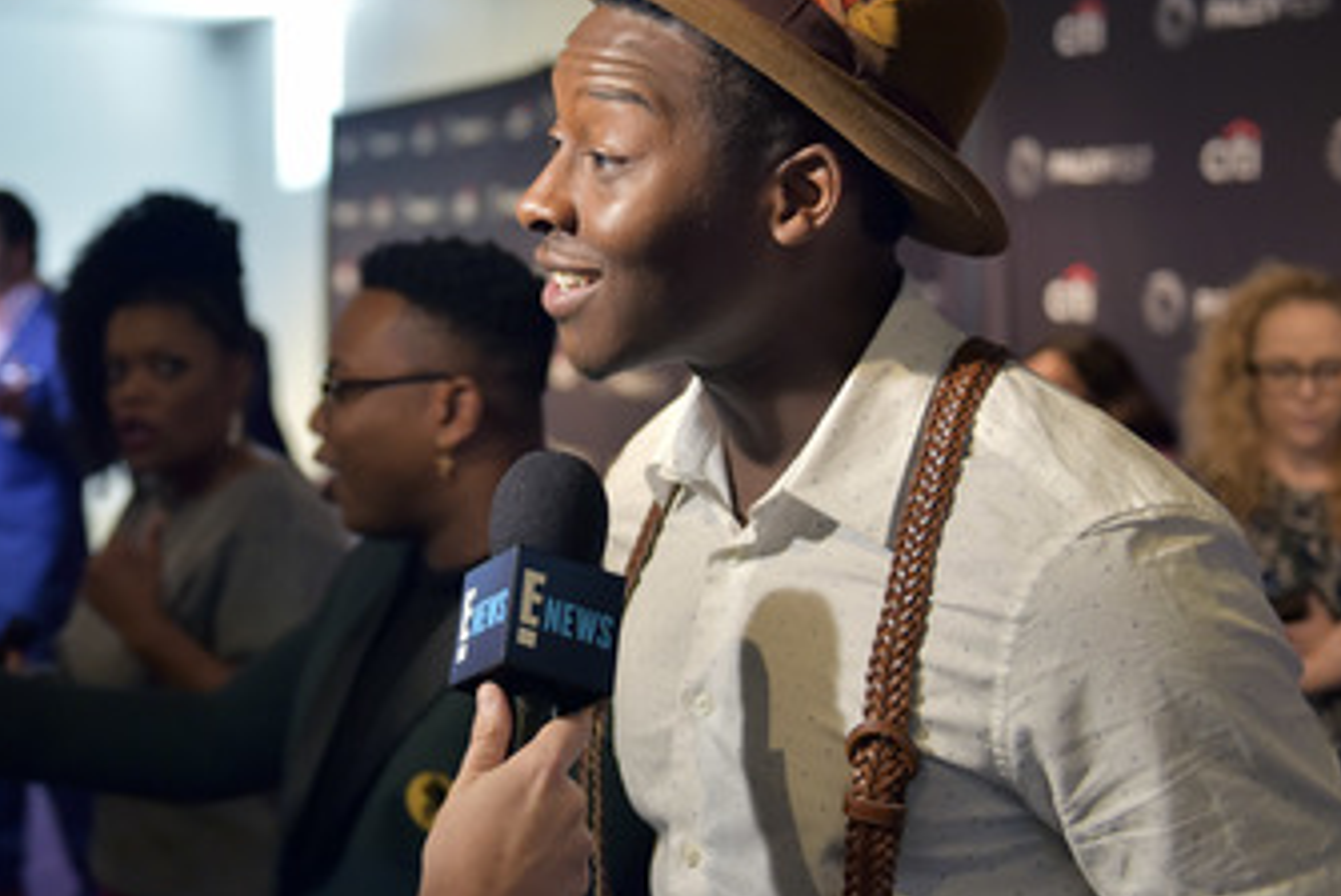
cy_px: 420
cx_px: 464
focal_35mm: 51
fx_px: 1901
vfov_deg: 26.5
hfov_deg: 38.5
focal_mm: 38
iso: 800
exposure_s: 1/125
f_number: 2.8
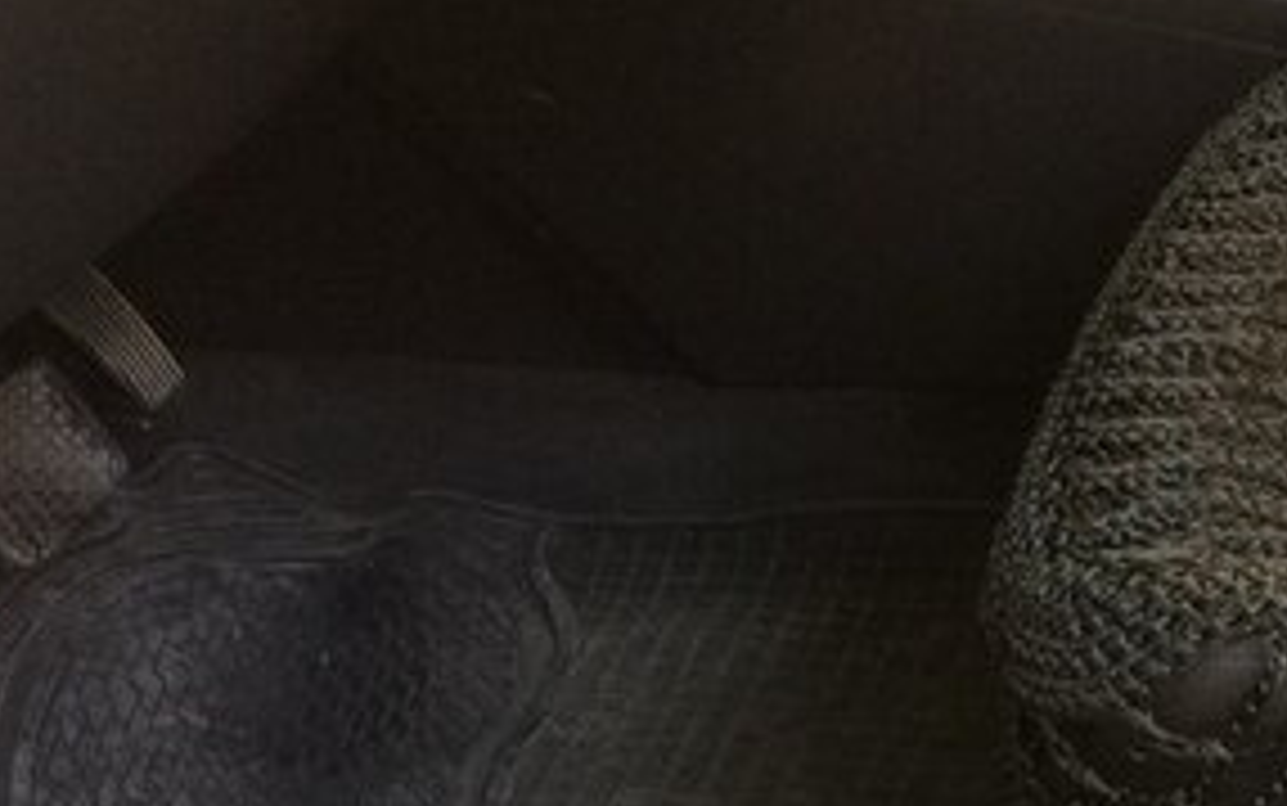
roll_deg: +3.6
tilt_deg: -44.0
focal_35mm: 71
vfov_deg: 17.2
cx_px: 1210
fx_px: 2491
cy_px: 1069
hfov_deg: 27.7
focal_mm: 4.15
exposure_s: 1/33
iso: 80
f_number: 2.2
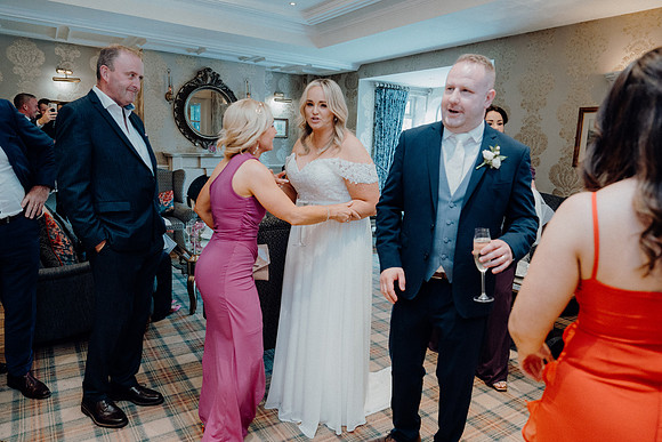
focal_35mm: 25
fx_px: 460
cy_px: 221
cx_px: 331
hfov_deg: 71.5
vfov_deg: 51.3
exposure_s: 1/160
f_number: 3.5
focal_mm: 25
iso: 2500
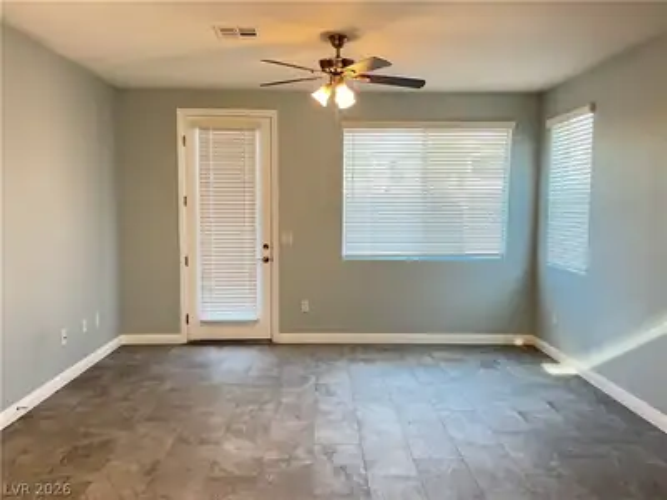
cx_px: 334
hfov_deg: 61.7
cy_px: 250
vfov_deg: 48.2
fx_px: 559
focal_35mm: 29
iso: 80
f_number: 1.8
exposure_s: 1/60
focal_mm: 3
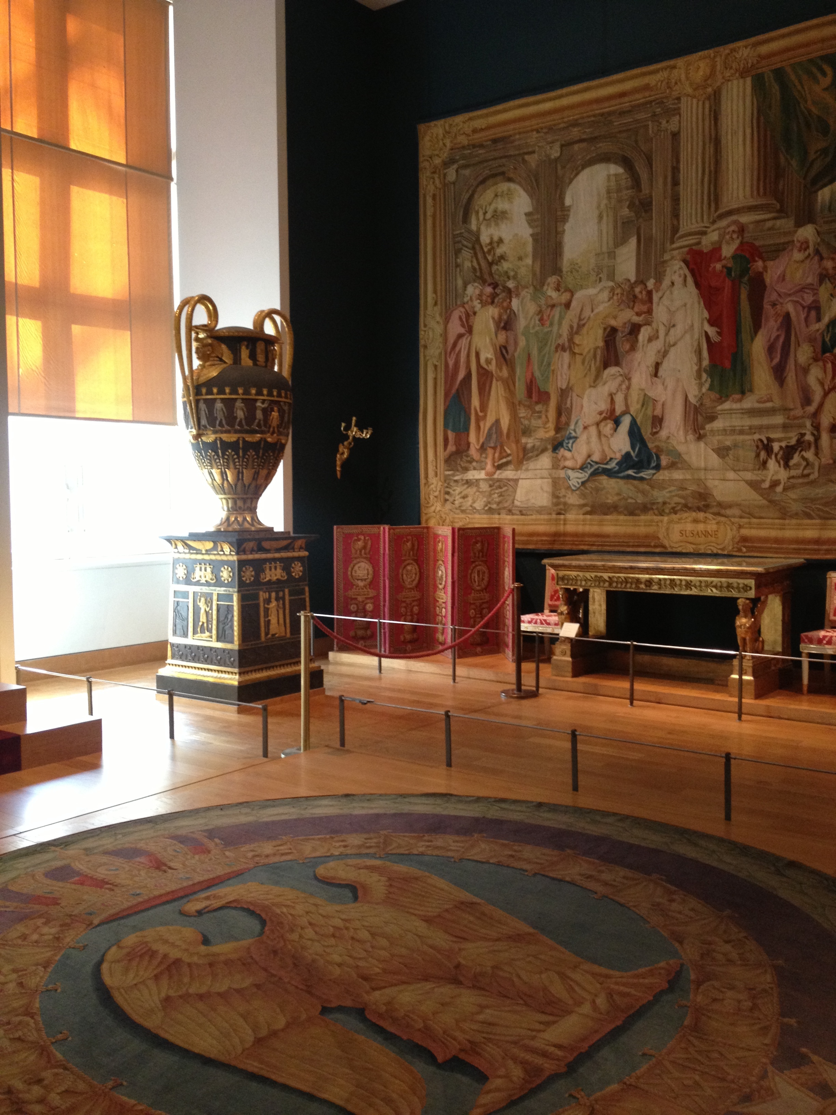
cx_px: 418
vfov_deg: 52.6
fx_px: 1127
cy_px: 558
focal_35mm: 35
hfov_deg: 40.7
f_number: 2.4
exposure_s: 1/20
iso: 200
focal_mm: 4.28
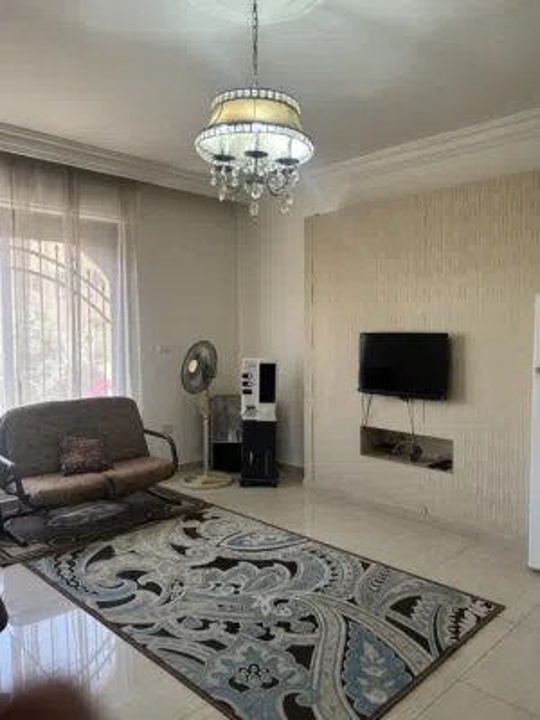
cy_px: 360
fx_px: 541
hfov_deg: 53.1
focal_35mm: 26
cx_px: 270
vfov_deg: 67.3
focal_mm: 5.7
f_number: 1.5
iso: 125
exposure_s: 1/121
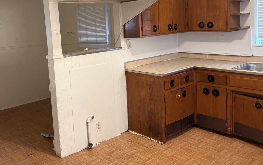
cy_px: 57
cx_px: 95
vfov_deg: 35.1
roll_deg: +3.8
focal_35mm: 36
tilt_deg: -7.3
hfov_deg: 53.3
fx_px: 258
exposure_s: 1/60
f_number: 1.6
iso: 160
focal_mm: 5.96
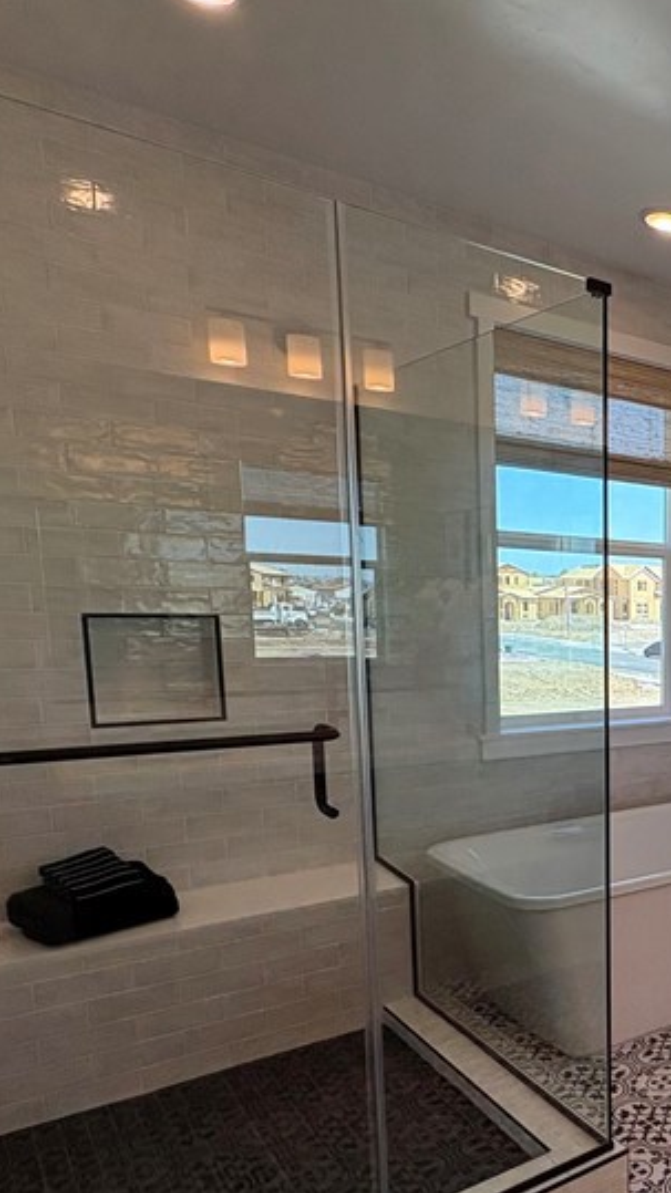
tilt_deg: -8.0
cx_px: 844
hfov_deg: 31.9
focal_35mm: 29
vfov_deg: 65.2
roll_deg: -1.5
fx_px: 918
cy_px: 737
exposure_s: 1/180
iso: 64
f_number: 2.2
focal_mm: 2.22
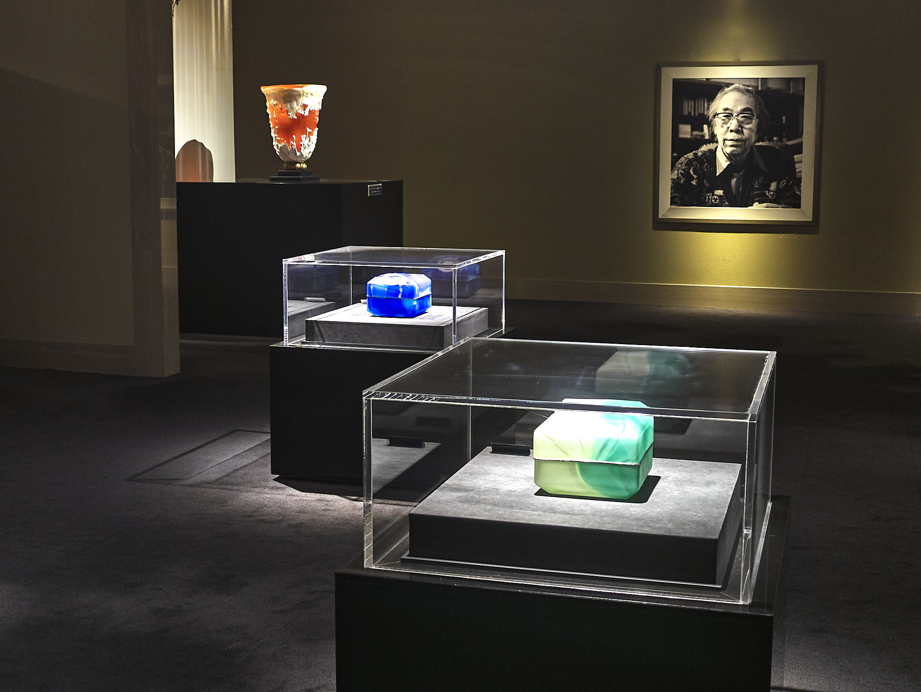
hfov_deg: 39.6
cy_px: 346
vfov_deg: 30.3
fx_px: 1278
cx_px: 460
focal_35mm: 48
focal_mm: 6.81
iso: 141
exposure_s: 1/24
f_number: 1.9
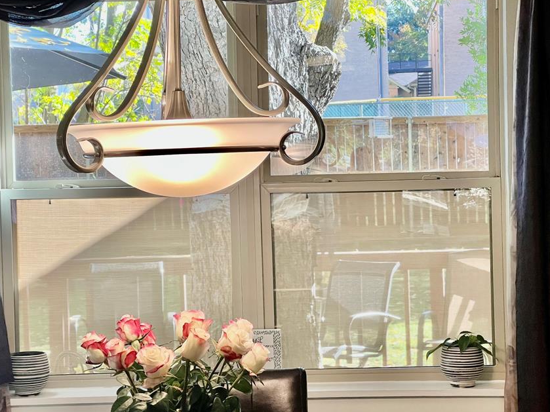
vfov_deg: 15.7
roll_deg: +1.6
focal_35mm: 94
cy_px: 221
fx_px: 1493
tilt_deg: -2.0
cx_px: 300
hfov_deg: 20.9
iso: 160
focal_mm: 9
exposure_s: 1/120
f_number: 2.8
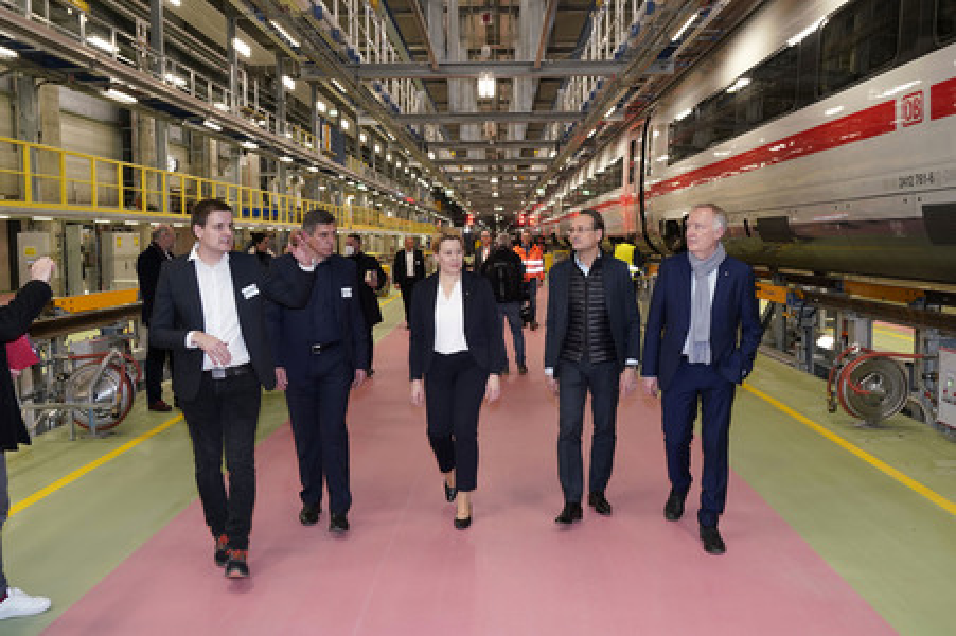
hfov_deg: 65.5
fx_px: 743
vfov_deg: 46.3
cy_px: 318
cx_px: 478
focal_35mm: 28
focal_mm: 28
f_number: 6.3
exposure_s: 1/80
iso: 1250
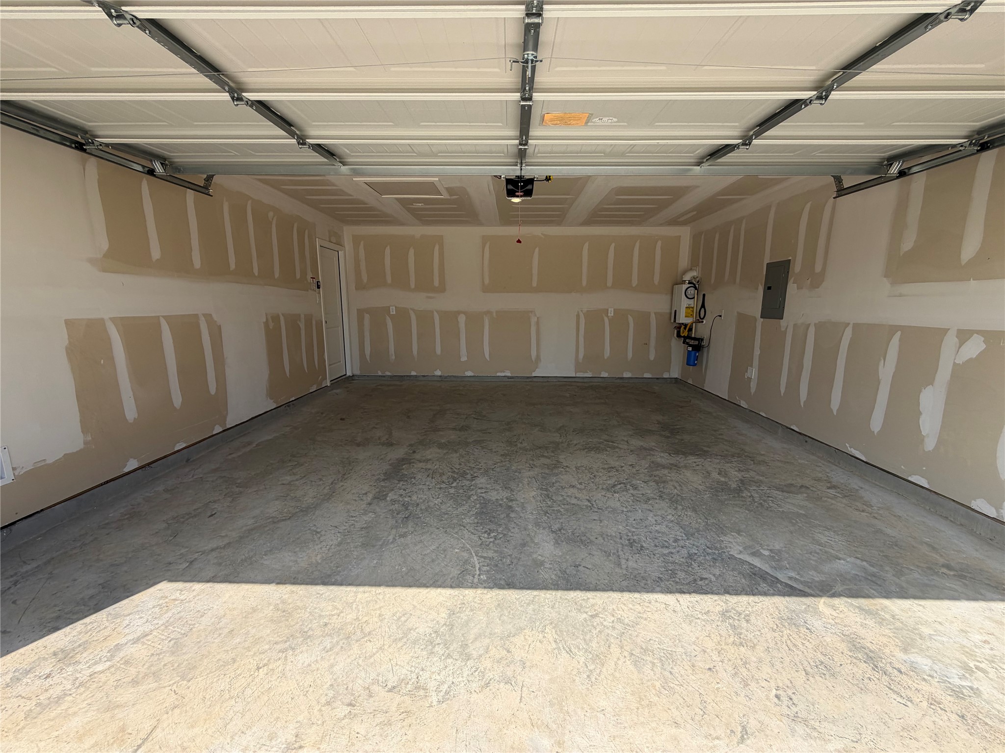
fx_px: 406
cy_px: 376
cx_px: 502
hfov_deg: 102.1
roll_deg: -0.5
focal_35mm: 14
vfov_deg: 85.7
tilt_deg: -10.3
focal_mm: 2.22
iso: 32
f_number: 2.2
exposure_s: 1/770
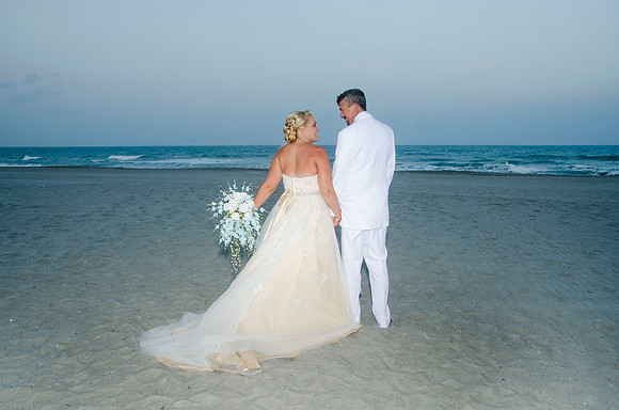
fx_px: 515
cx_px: 310
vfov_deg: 43.4
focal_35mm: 30
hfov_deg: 62.0
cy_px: 205
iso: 100
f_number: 5.6
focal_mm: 20
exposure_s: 1/60
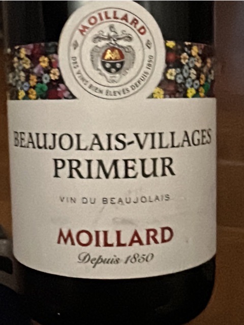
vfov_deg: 63.4
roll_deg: -0.2
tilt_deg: -32.9
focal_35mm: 28
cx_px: 122
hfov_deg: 49.7
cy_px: 162
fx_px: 263
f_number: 2.2
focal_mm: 2.22
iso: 2000
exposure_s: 1/50
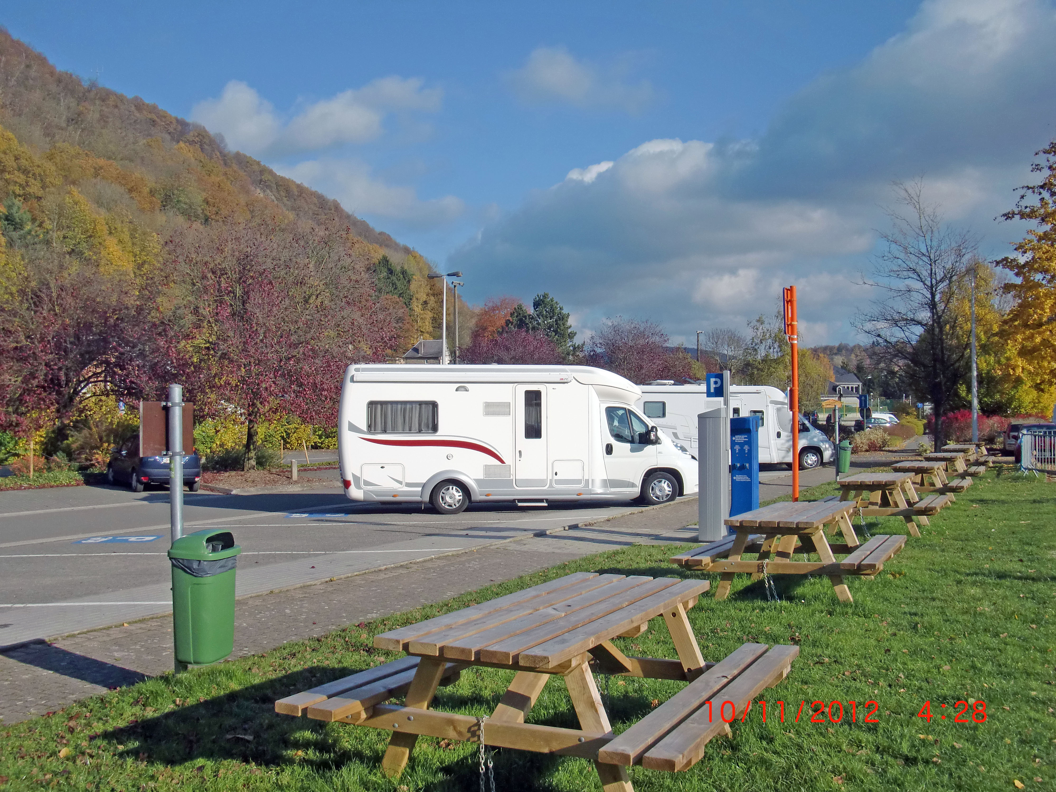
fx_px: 1159
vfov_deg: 37.7
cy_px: 396
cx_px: 528
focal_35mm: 38
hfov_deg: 49.0
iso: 64
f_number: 3.9
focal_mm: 6.66
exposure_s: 1/800
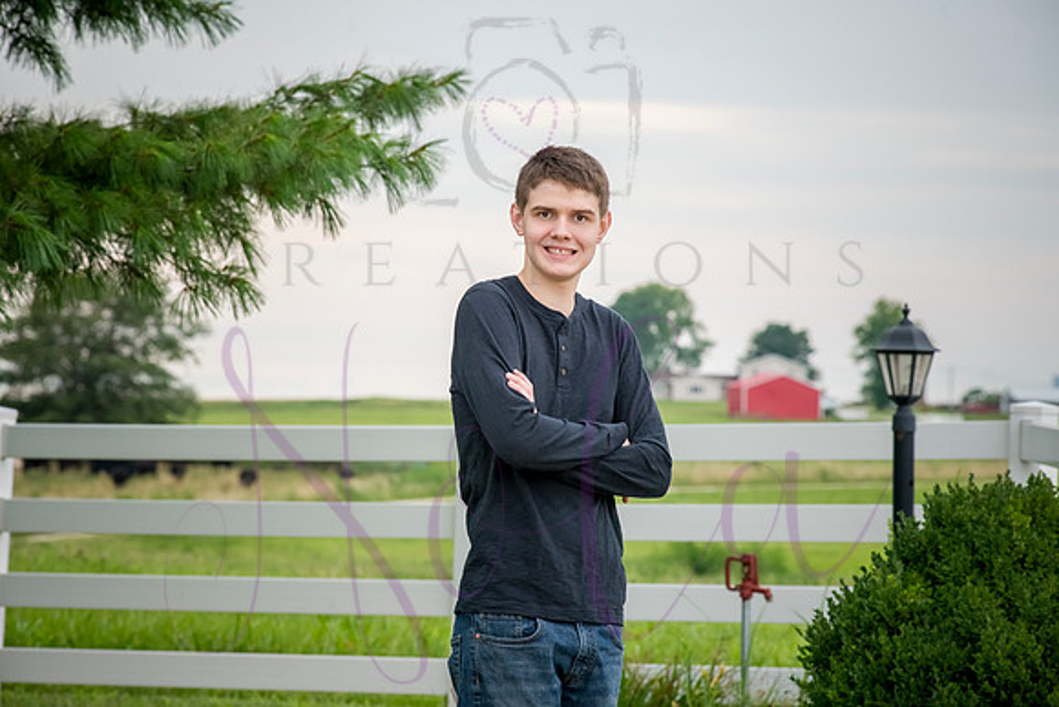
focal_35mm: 170
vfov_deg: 8.1
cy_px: 354
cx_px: 530
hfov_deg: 12.1
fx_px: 5002
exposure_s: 1/320
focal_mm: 170
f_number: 10
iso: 640
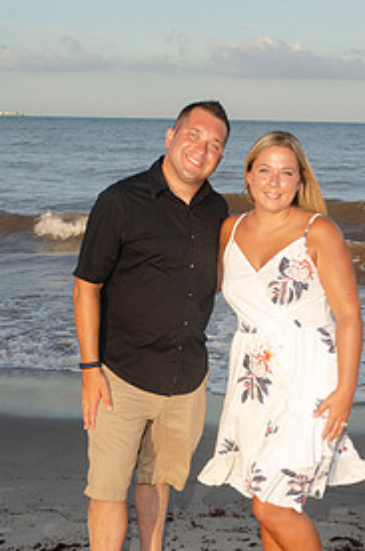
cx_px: 243
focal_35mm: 71
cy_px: 429
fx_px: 1084
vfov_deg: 28.0
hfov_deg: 19.1
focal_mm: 29
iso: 100
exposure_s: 1/250
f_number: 7.1
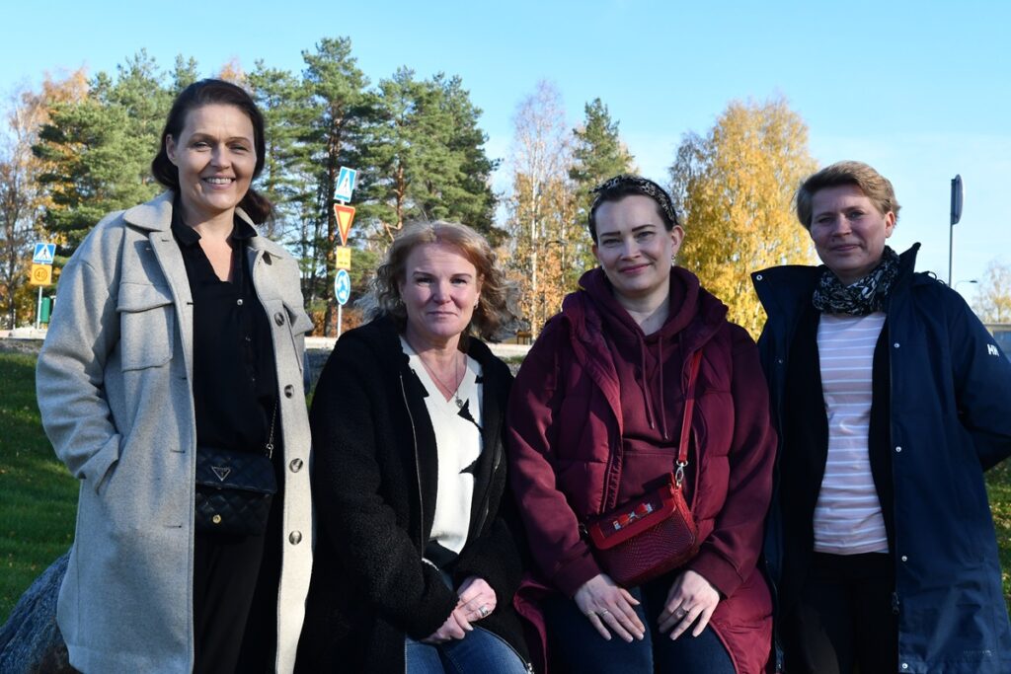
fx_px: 1601
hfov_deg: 35.0
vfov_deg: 23.8
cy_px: 337
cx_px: 506
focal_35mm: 57
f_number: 10
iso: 640
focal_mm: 38
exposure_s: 1/400
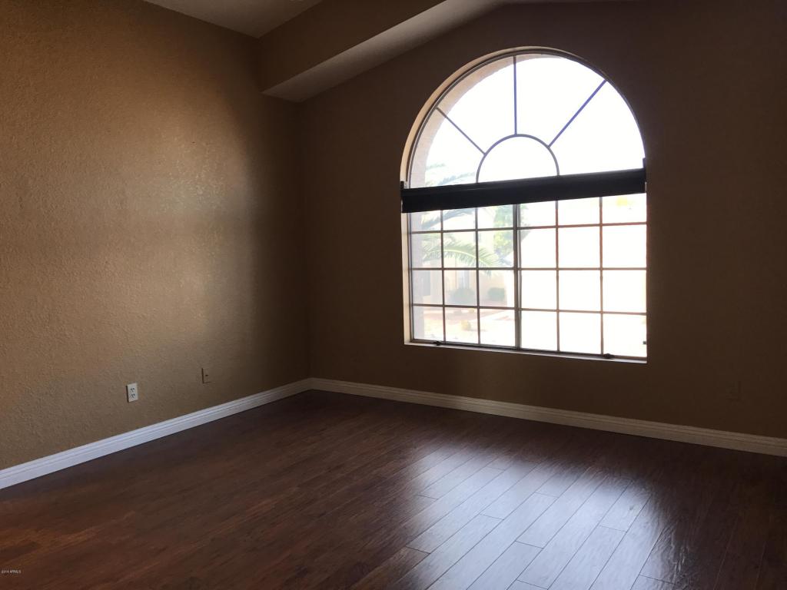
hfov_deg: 63.4
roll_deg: +1.8
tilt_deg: -4.9
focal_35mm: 28
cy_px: 295
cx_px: 394
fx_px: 637
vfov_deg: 49.7
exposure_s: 1/60
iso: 25
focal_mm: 3.99
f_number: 1.8
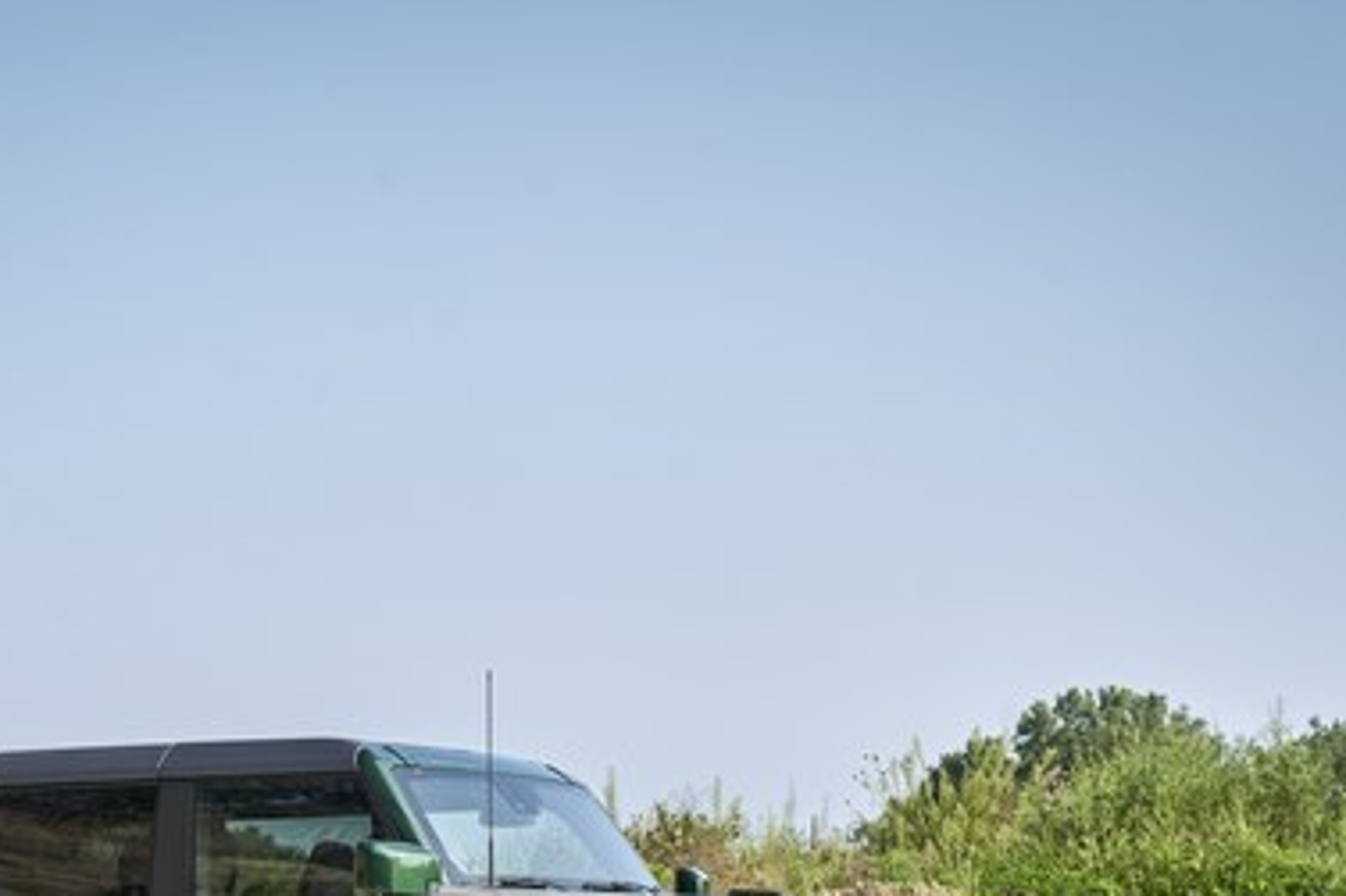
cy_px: 805
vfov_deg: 10.5
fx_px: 4858
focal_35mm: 130
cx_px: 432
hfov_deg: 15.7
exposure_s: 1/125
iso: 100
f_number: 8
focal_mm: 70
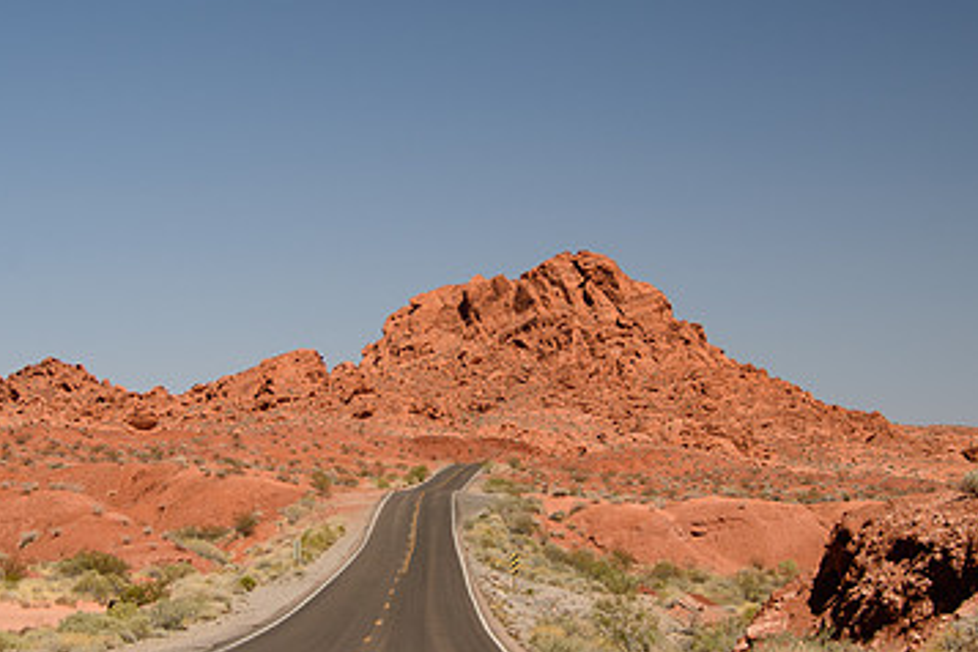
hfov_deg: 26.0
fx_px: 2119
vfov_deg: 17.5
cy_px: 333
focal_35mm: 78
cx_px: 452
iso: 100
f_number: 8
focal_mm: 32
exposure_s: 1/125
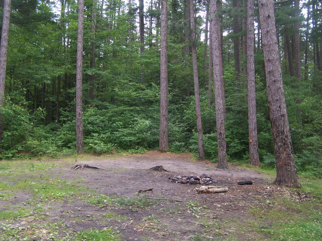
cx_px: 161
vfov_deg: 37.7
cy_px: 120
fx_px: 353
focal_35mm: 38
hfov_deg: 49.0
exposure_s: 1/160
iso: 80
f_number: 2.8
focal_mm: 6.3
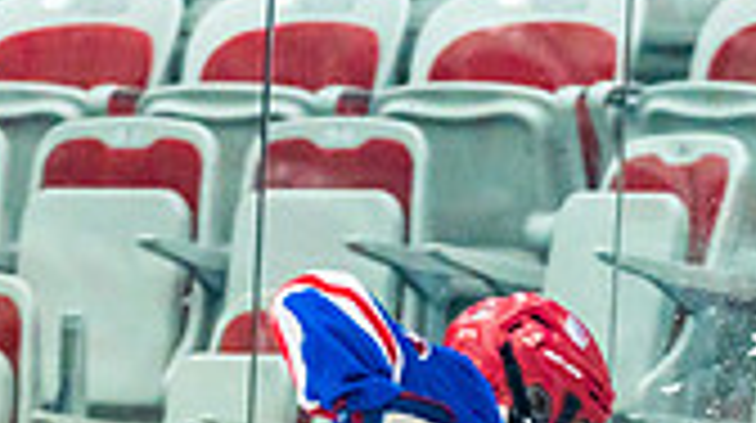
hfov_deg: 3.0
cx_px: 171
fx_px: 14655
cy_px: 835
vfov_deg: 1.7
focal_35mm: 732
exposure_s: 1/1000
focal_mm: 192
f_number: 2.8
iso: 3200
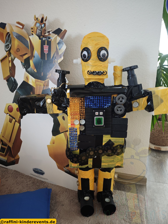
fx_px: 149
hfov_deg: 58.9
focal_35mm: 23
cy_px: 112
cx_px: 84
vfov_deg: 73.9
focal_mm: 6.55
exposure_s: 1/50
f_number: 1.6
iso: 640
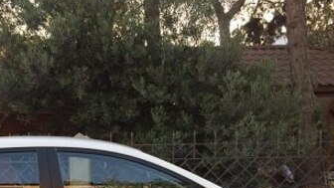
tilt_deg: -8.2
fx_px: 549
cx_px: 66
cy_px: 217
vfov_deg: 18.5
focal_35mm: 62
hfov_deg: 32.9
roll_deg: +1.1
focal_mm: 4.15
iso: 32
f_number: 2.2
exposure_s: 1/137
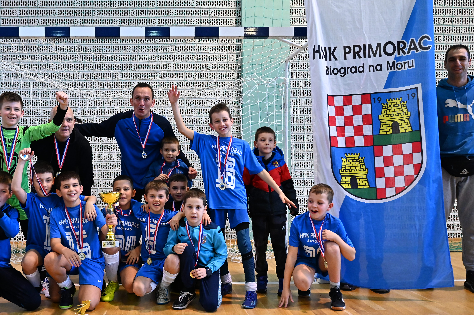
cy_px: 178
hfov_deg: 51.3
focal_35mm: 37
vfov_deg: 35.8
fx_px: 487
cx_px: 173
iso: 4000
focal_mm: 28
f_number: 2.8
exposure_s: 1/400
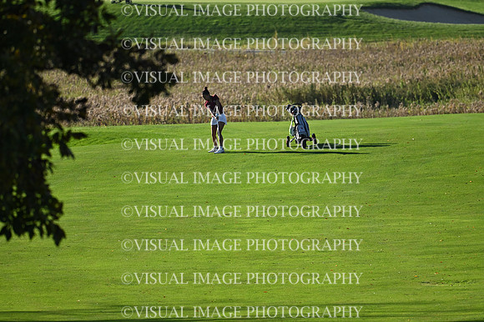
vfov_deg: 2.3
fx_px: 8062
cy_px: 161
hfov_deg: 3.4
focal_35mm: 600
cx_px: 242
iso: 640
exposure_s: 1/3200
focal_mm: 400
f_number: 4.5
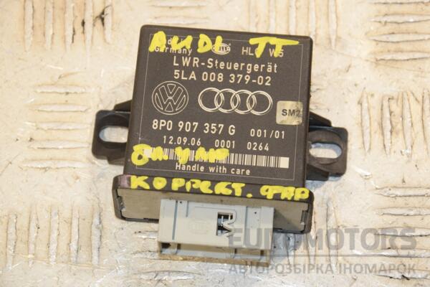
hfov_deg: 14.9
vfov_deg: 9.9
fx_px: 1648
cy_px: 144
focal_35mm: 138
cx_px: 215
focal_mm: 92
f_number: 9
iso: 800
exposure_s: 1/200
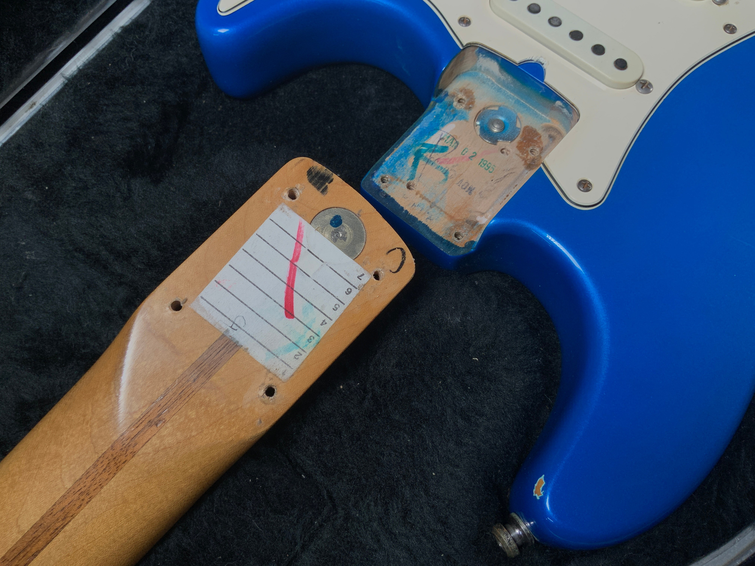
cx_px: 378
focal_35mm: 29
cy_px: 283
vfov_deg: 48.2
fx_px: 633
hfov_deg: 61.7
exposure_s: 1/156
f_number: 1.8
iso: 25
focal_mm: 3
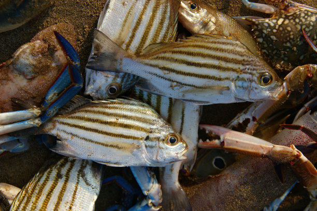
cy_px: 106
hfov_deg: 22.6
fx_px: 792
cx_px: 158
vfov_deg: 15.2
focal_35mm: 90
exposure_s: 1/400
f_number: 5.6
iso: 100
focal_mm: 60
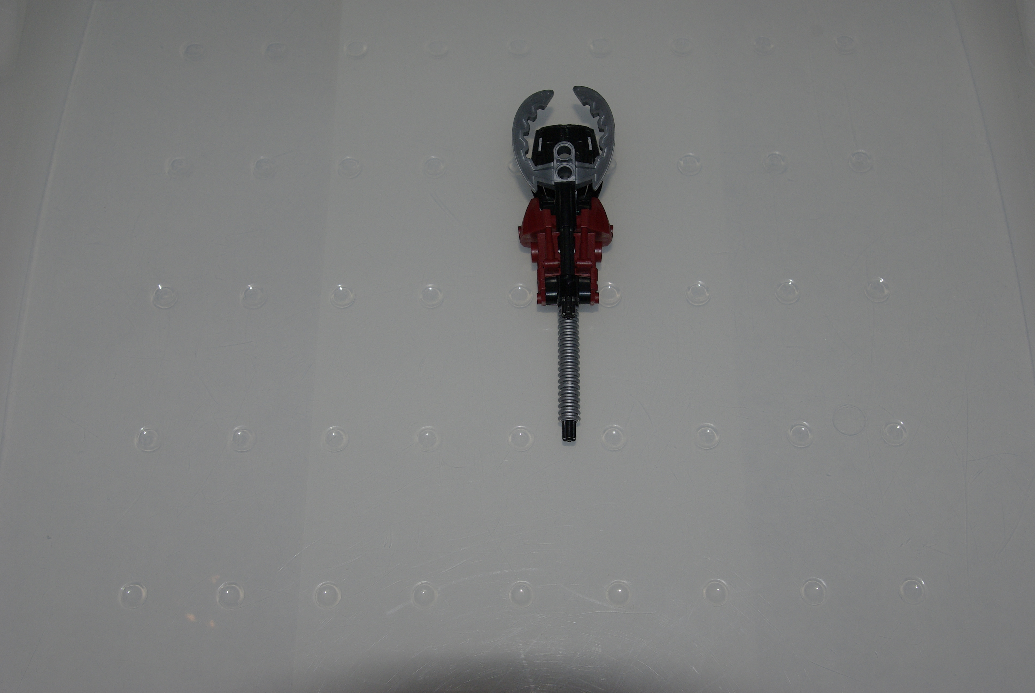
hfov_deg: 42.3
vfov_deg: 29.0
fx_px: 1338
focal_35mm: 46
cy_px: 346
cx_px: 518
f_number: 8
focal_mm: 31
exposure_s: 1/45
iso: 400
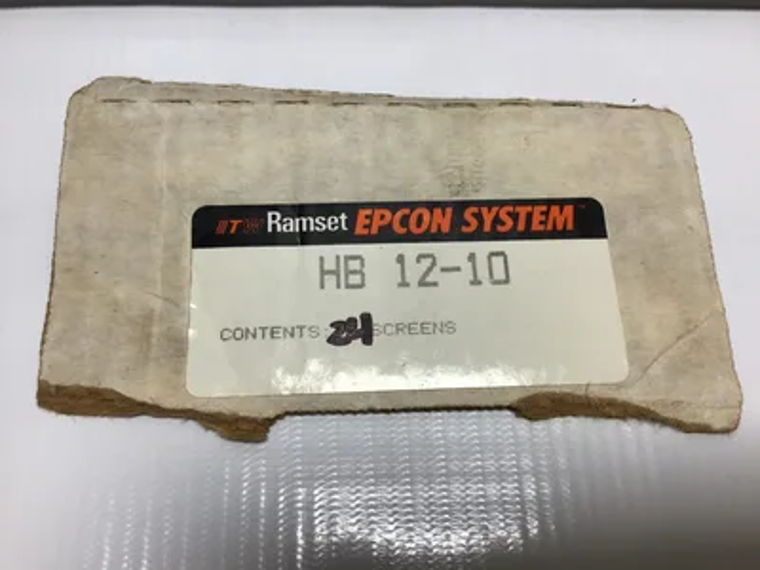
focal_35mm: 31
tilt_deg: -68.1
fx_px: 681
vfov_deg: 45.4
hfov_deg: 58.4
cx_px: 380
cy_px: 285
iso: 25
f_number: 2.4
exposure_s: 1/204
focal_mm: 3.3
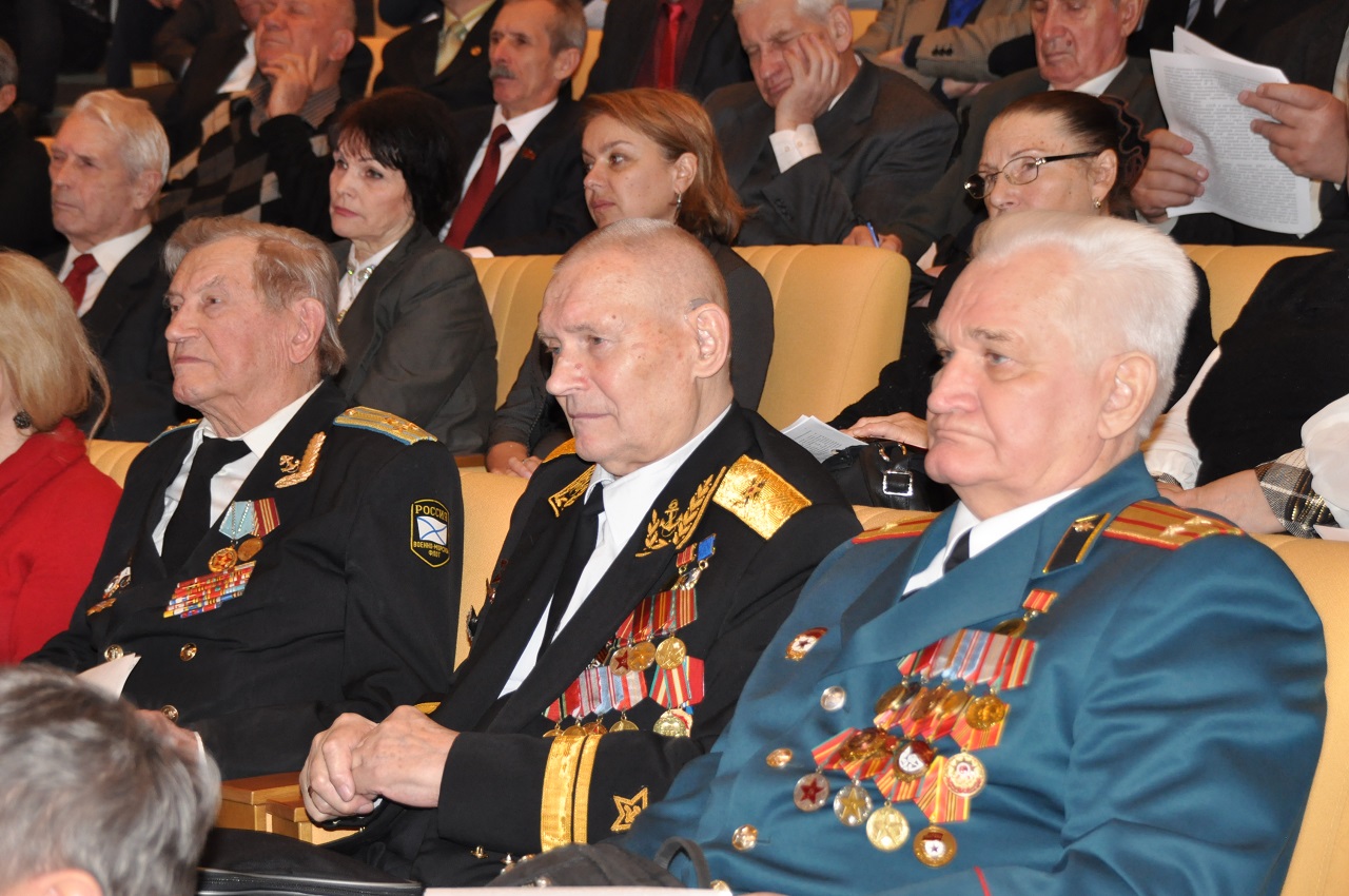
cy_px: 448
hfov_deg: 26.0
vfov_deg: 17.4
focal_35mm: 78
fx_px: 2919
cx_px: 674
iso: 800
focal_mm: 52
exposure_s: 1/60
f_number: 4.8
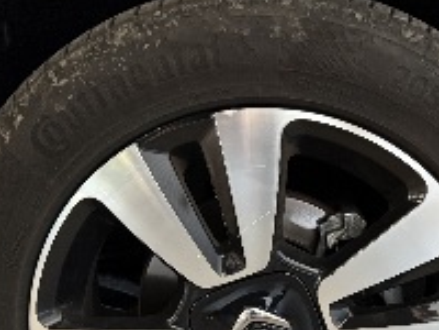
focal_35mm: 50
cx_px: 248
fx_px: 634
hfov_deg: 38.1
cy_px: 301
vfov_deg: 27.9
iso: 1000
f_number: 1.78
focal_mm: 6.76
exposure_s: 1/33
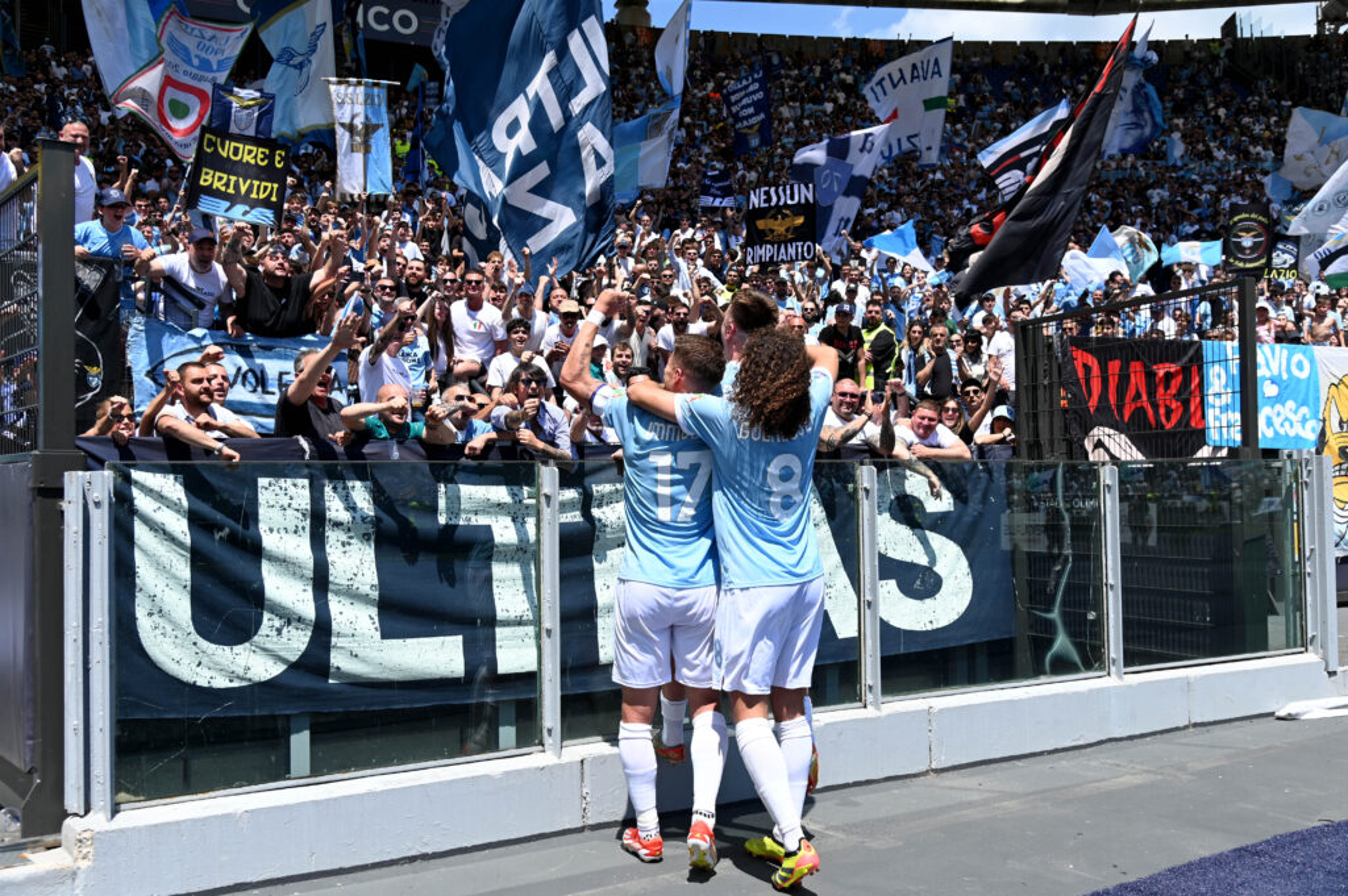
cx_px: 674
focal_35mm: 34
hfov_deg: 55.8
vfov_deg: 38.8
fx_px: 1272
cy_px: 448
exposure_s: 1/1250
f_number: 5.6
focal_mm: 34
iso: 250
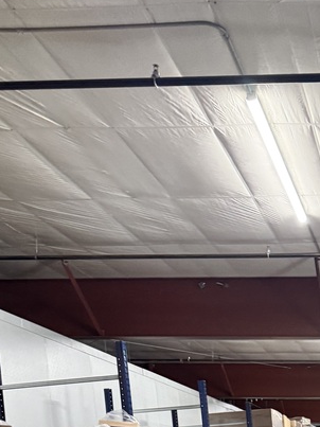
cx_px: 381
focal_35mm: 61
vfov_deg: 27.4
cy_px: 528
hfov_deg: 22.2
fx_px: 752
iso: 400
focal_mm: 6.76
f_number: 1.78
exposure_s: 1/60
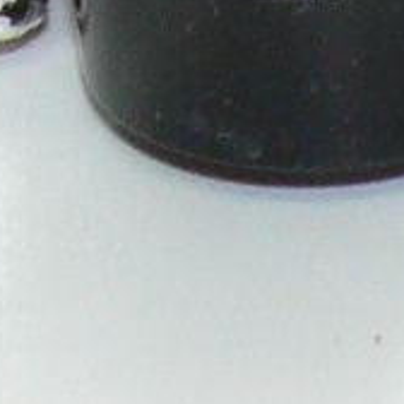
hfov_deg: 2.0
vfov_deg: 2.0
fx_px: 11461
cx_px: 1157
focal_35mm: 868
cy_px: -738
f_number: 4
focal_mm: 13.5
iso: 100
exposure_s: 1/30
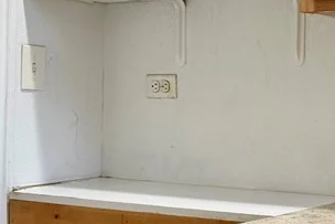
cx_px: 309
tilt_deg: -2.0
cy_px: 124
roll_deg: -1.9
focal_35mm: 84
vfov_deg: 16.3
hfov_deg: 23.5
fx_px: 782
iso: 200
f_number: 1.78
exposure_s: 1/120
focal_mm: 6.76
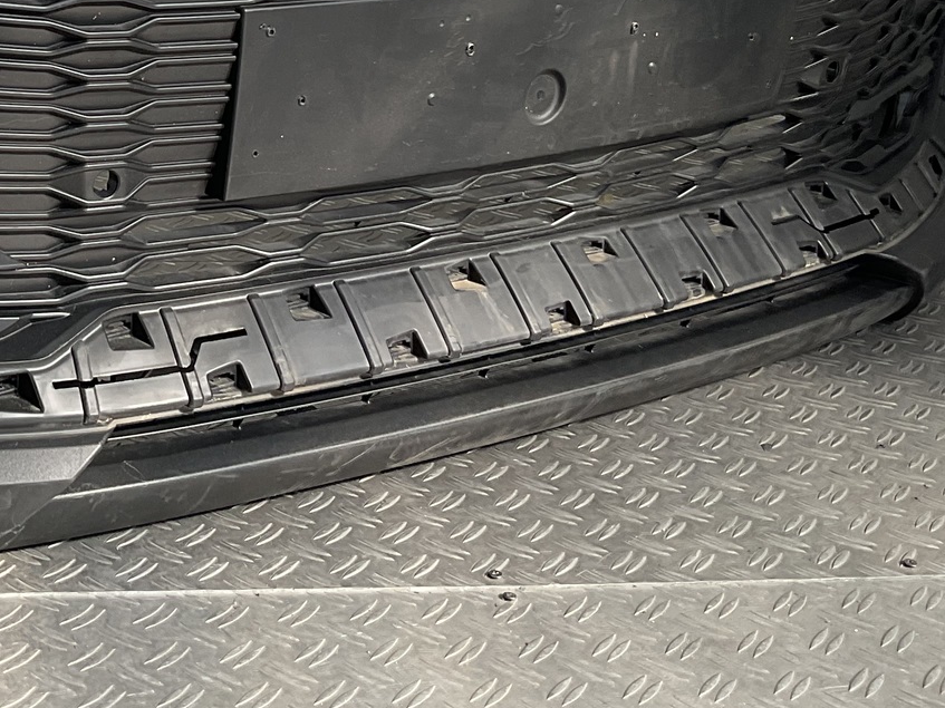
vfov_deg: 20.4
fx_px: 1883
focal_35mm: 69
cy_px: -64
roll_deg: -1.2
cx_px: 0
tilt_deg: -9.5
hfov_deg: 26.6
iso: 16
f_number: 1.8
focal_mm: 3
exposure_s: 1/620
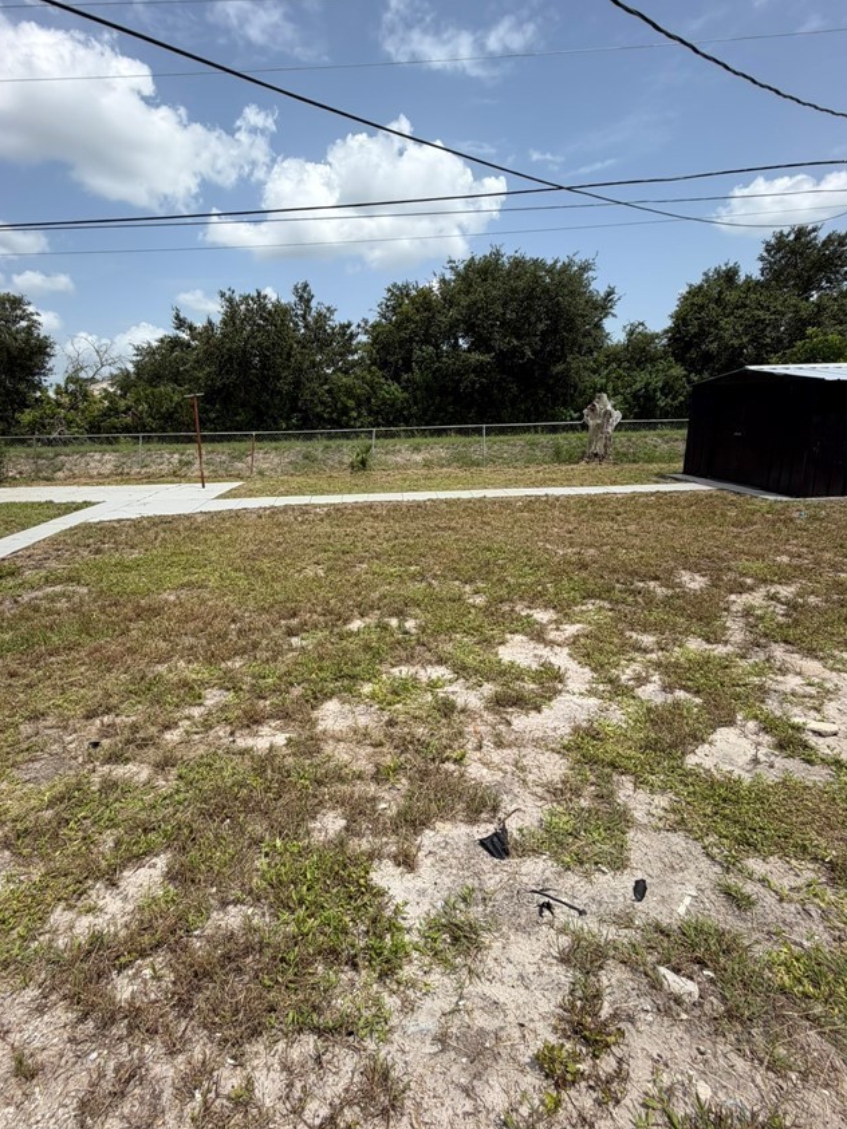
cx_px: 393
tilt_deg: -12.0
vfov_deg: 91.0
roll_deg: +4.0
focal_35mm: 17
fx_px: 555
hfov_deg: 74.6
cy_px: 554
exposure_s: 1/1001
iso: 20
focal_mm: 2.22
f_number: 2.2
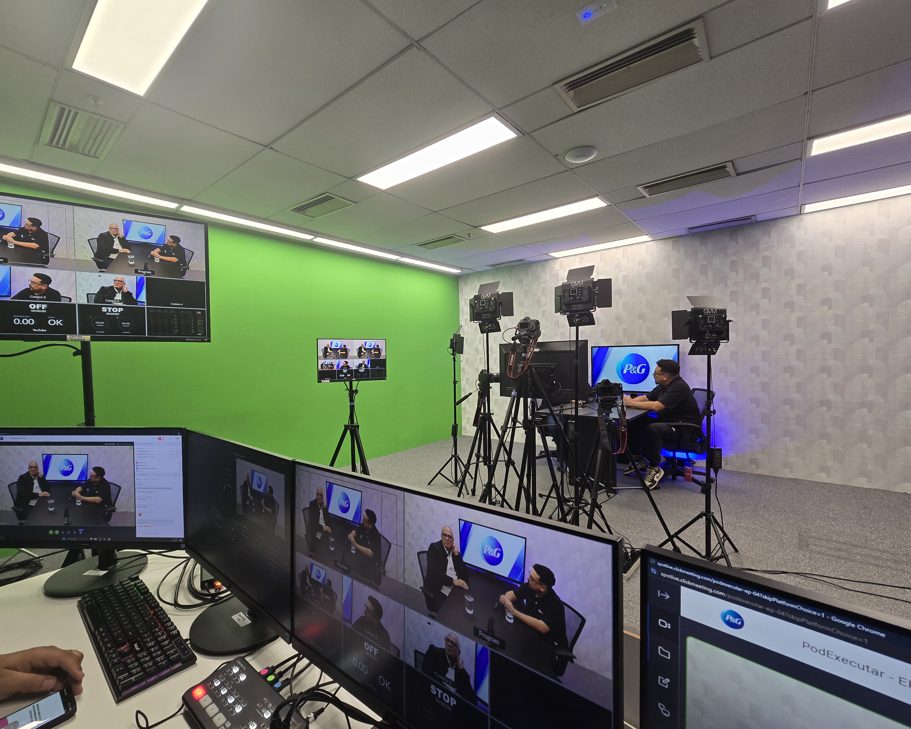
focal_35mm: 14
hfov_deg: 100.6
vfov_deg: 88.0
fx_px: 377
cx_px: 436
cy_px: 369
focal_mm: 2.2
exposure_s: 1/60
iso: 64
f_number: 2.2
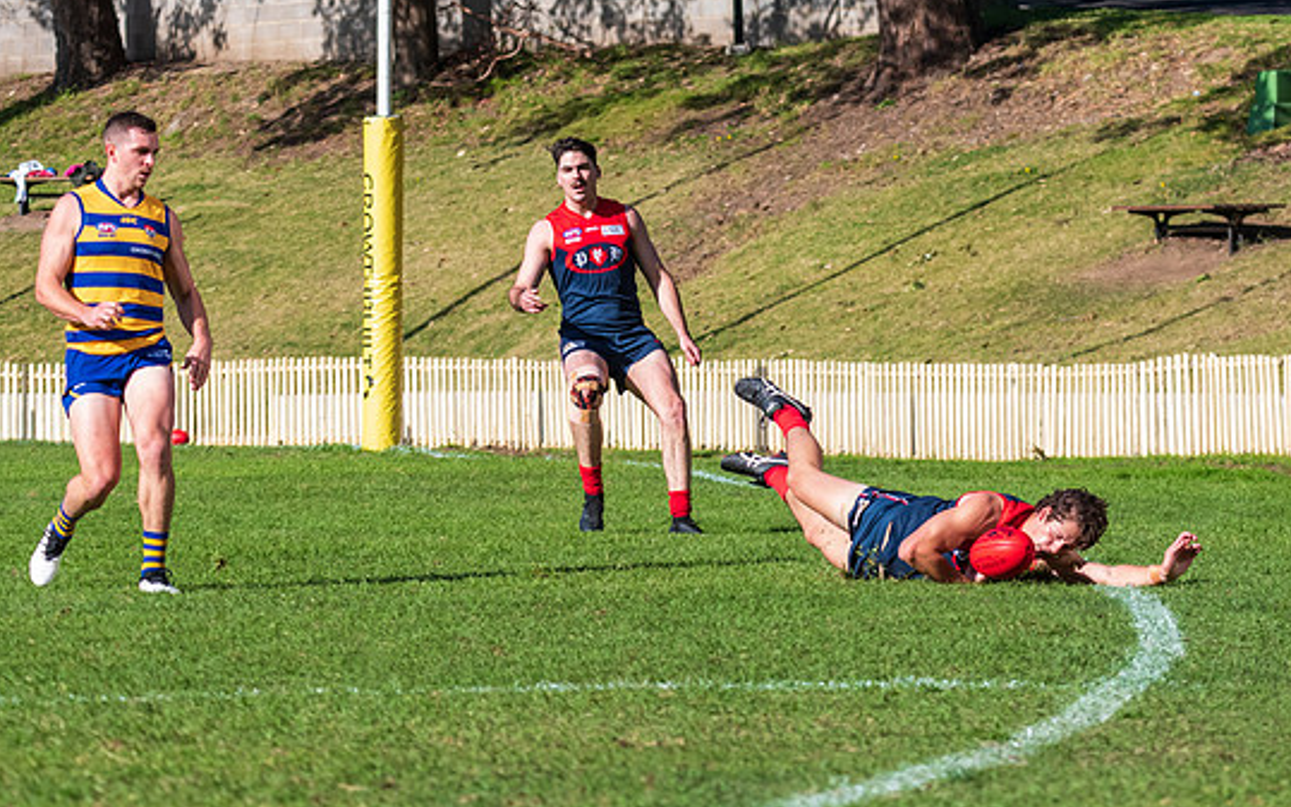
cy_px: 423
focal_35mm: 237
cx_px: 939
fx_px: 8339
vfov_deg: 5.5
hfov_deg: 8.8
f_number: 9
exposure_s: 1/1600
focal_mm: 150
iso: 800
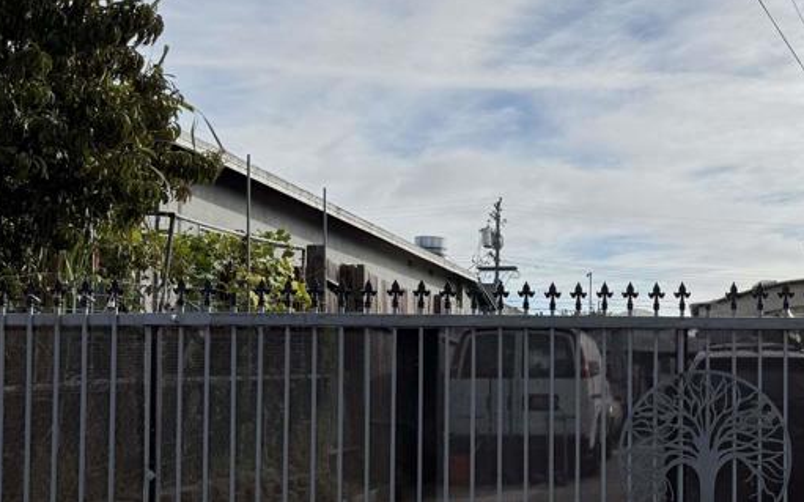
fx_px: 1117
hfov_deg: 37.6
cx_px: 683
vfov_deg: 25.1
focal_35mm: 51
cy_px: 368
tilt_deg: +0.9
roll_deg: -1.2
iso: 80
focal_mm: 6.76
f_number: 1.78
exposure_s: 1/8130
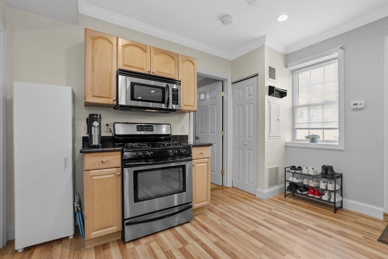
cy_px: 130
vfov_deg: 77.3
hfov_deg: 100.4
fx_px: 162
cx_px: 194
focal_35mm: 15
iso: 640
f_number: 5.6
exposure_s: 1/60
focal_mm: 10
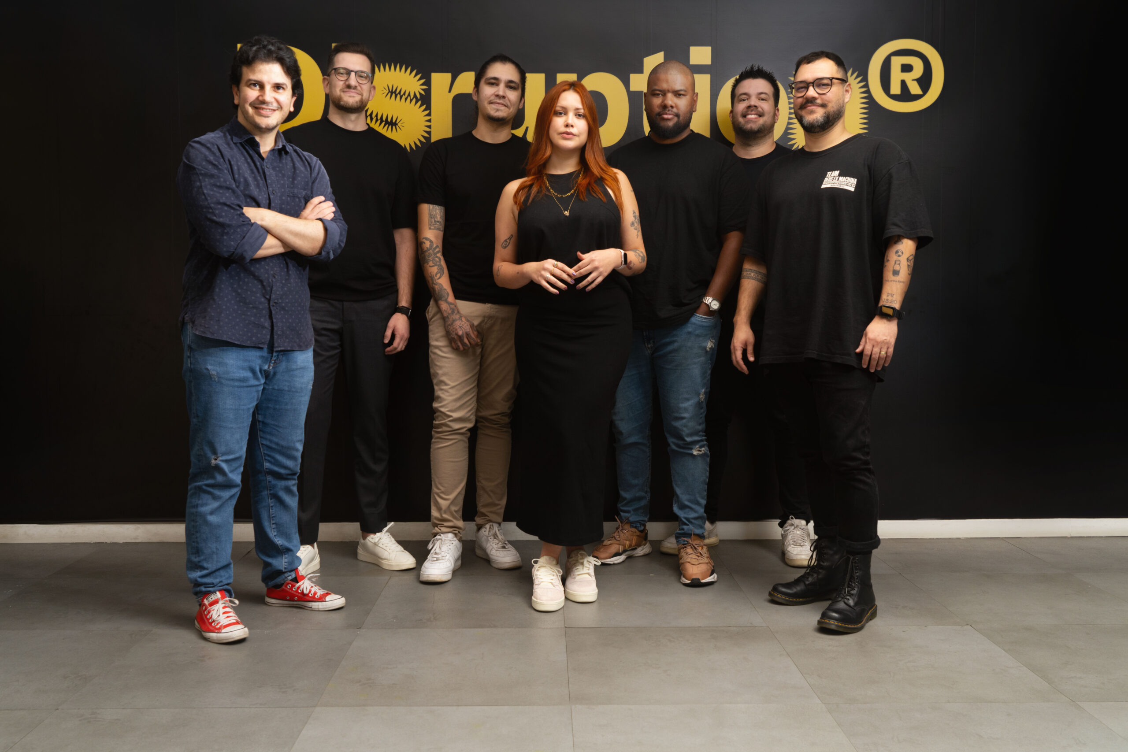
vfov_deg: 41.1
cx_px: 564
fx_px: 1003
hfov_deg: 58.7
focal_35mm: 32
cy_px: 376
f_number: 8
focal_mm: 32
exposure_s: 1/80
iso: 500
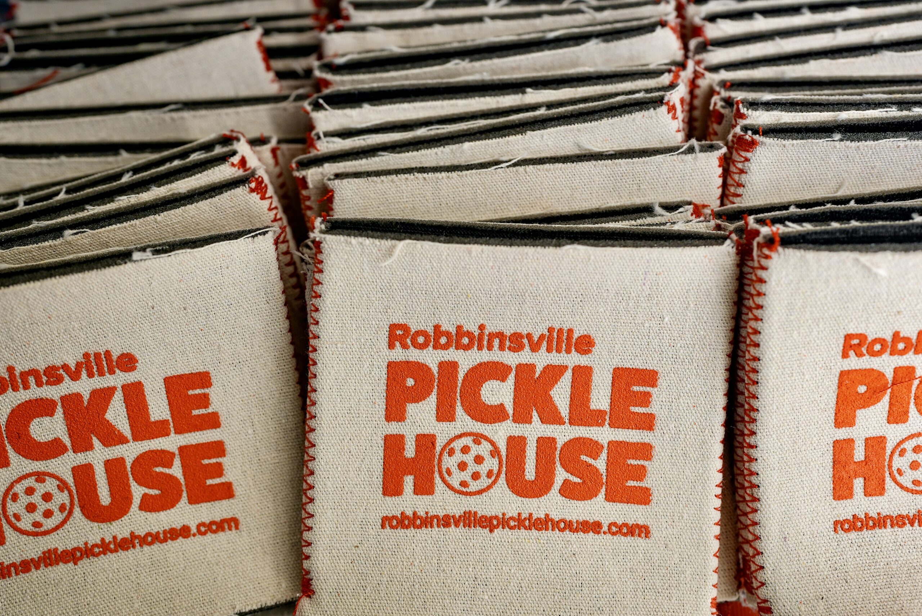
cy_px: 308
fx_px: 897
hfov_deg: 54.4
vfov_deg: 37.9
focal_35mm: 35
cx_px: 461
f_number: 4
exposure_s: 1/60
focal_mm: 35
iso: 160
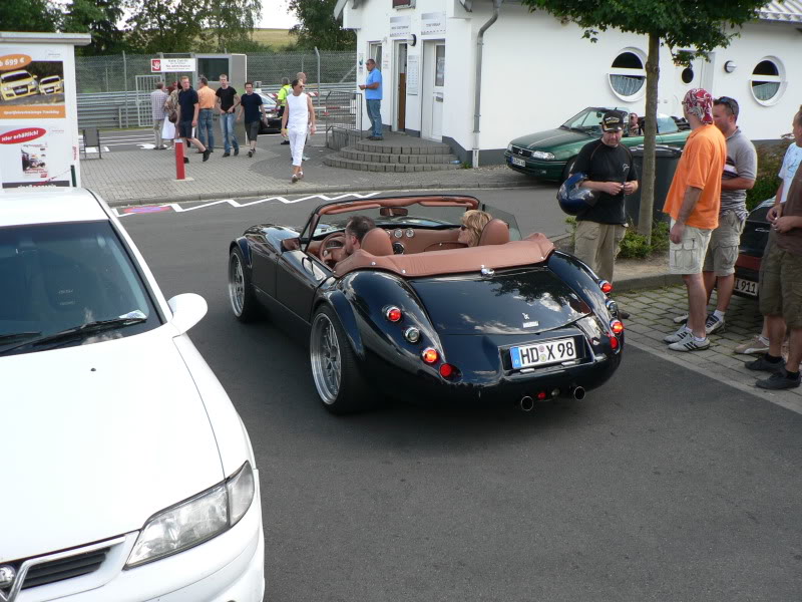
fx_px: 834
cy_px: 301
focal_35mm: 36
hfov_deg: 51.4
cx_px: 401
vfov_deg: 39.7
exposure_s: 1/250
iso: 80
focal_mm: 6
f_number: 2.8
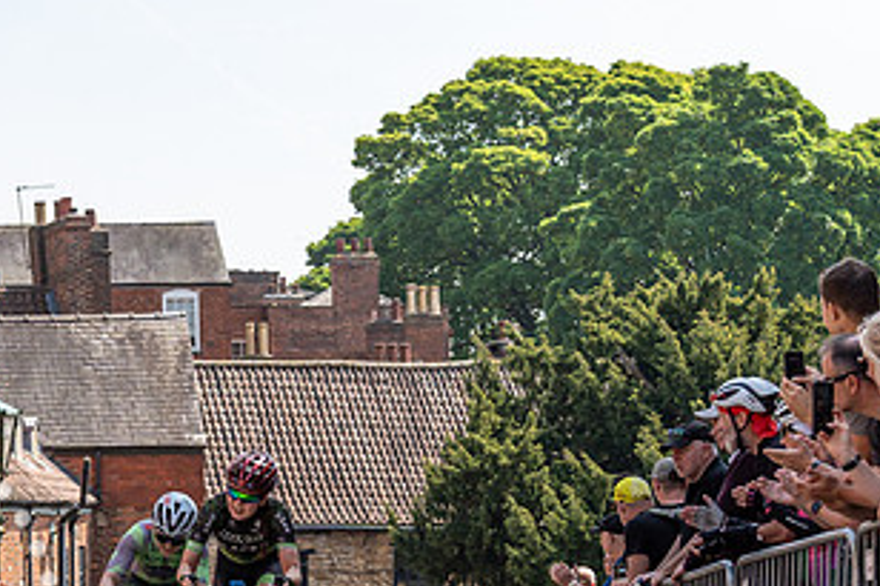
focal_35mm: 115
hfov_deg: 17.6
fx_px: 2809
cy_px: 696
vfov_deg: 11.7
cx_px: 155
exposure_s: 1/2500
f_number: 3.5
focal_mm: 38
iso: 160
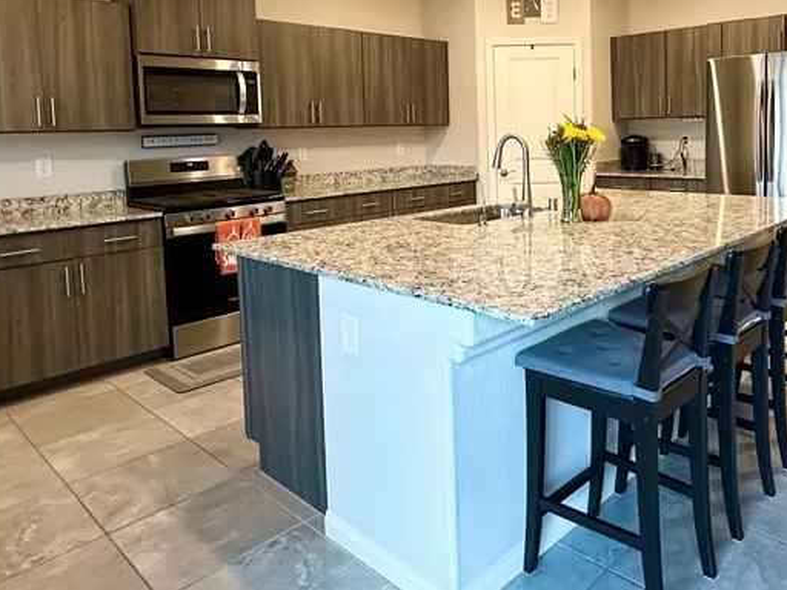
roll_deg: +1.3
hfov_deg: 62.5
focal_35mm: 28
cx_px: 498
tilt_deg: -2.9
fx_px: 637
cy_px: 172
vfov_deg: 48.4
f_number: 2.2
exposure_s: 1/60
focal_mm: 2.22
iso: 320
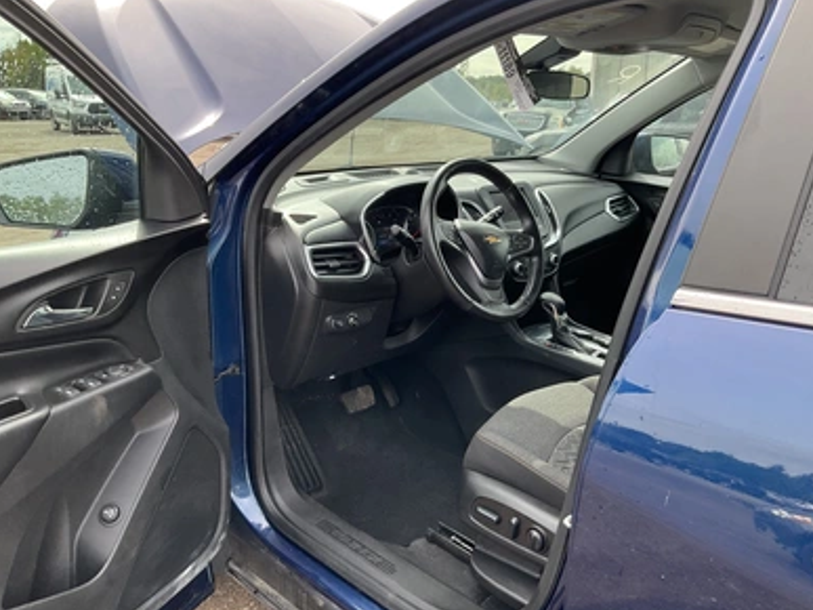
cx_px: 416
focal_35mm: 30
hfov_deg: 60.0
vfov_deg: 46.8
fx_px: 704
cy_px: 305
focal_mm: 3
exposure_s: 1/289
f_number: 1.8
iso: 25
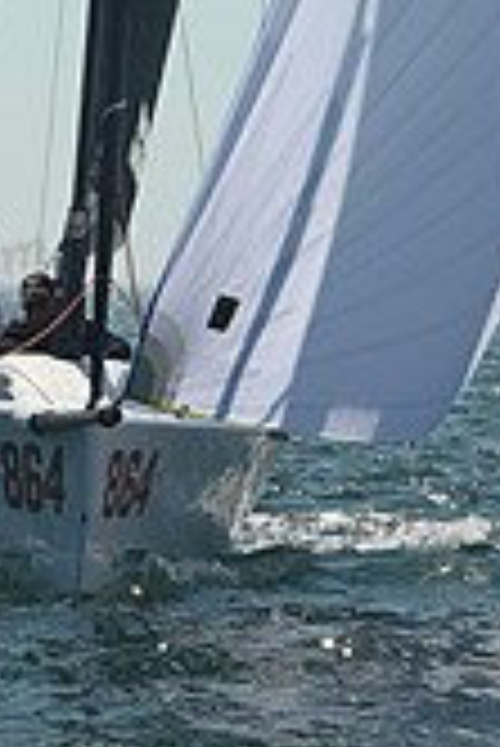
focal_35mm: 322
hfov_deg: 4.3
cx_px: 282
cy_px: -436
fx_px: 6694
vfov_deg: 6.3
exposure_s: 1/1000
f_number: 13
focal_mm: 92
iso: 320
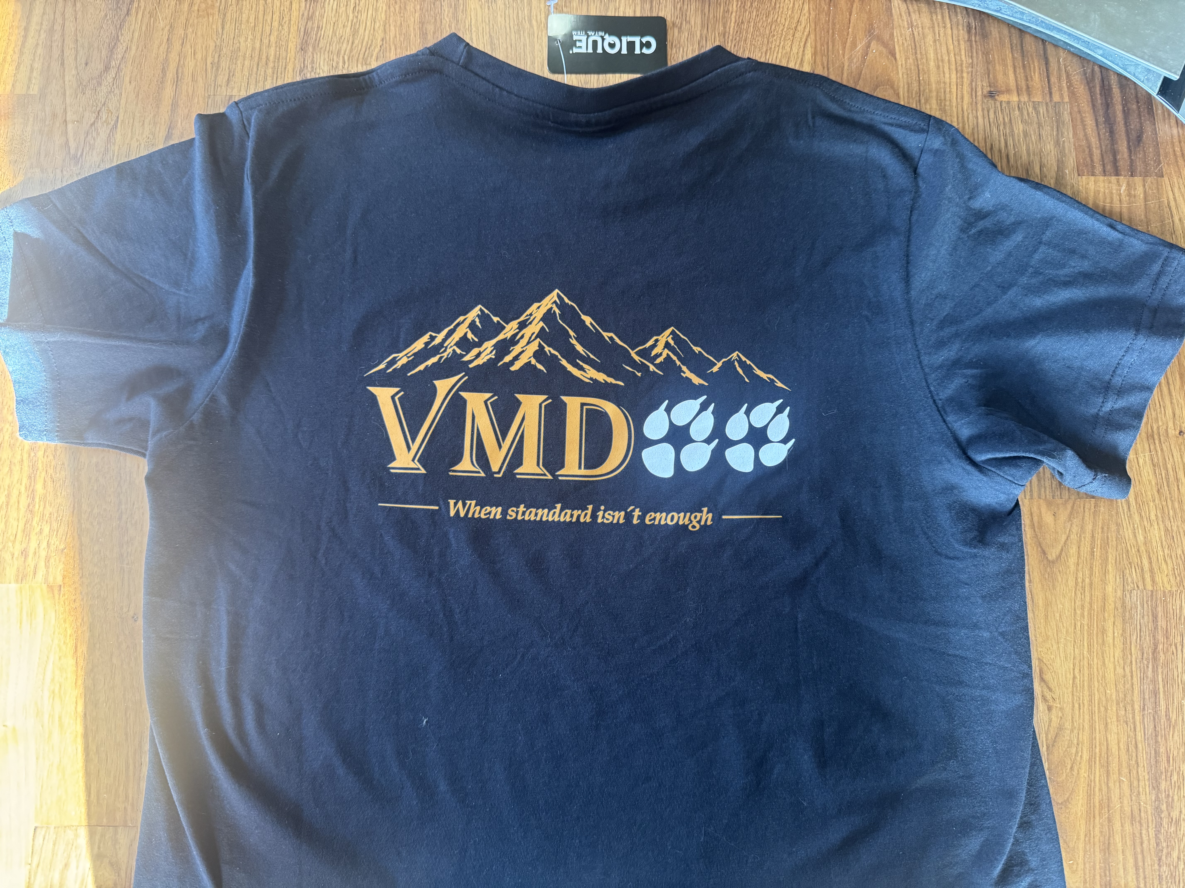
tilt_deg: -79.2
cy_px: 444
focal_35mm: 24
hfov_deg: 71.6
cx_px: 592
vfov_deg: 56.8
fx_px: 822
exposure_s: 1/60
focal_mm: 6.76
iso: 400
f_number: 1.78
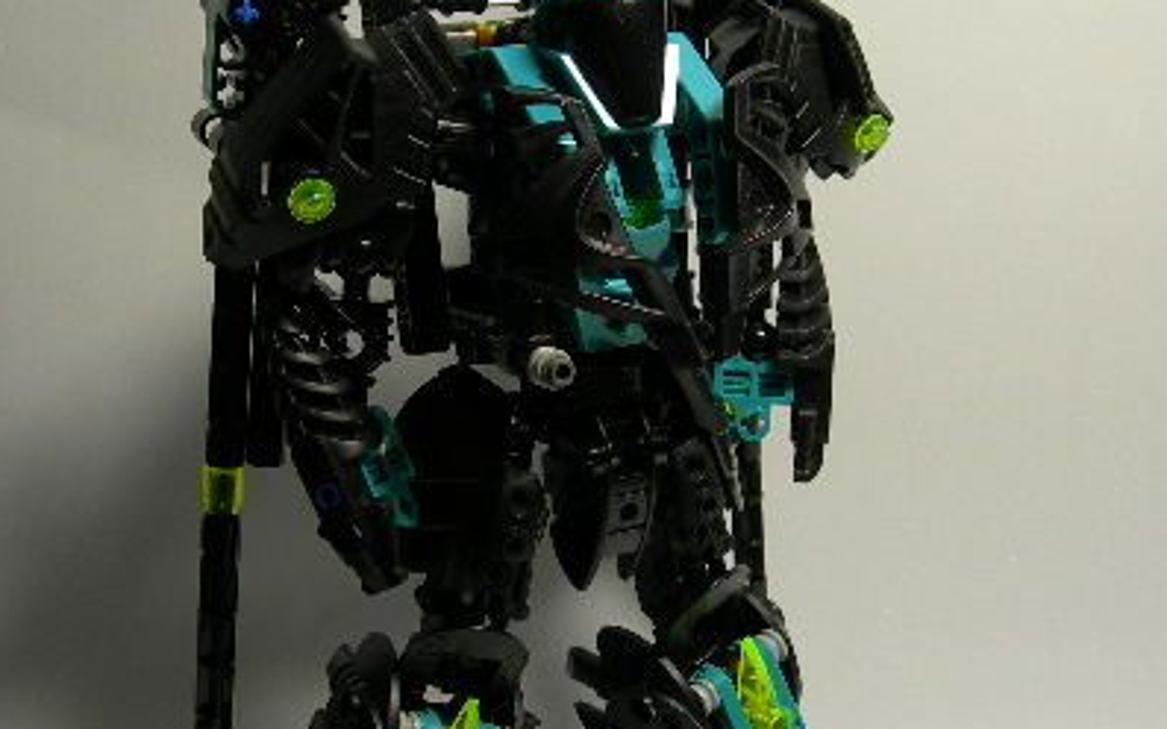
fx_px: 2067
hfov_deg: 31.5
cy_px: 397
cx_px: 526
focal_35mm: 65
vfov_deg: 20.0
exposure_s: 1/18.2
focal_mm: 7.8
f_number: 2.8
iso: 50
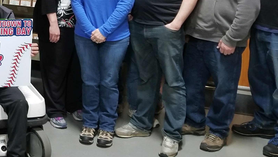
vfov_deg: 16.4
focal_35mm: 71
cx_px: -18
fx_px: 523
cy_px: -19
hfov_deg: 27.5
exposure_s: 1/26
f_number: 1.7
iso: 200
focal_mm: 4.25
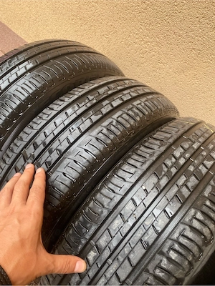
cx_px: 108
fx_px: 215
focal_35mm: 26
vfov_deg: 67.3
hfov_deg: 53.1
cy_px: 143
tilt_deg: -52.7
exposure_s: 1/122
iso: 80
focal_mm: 4.25
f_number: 1.8
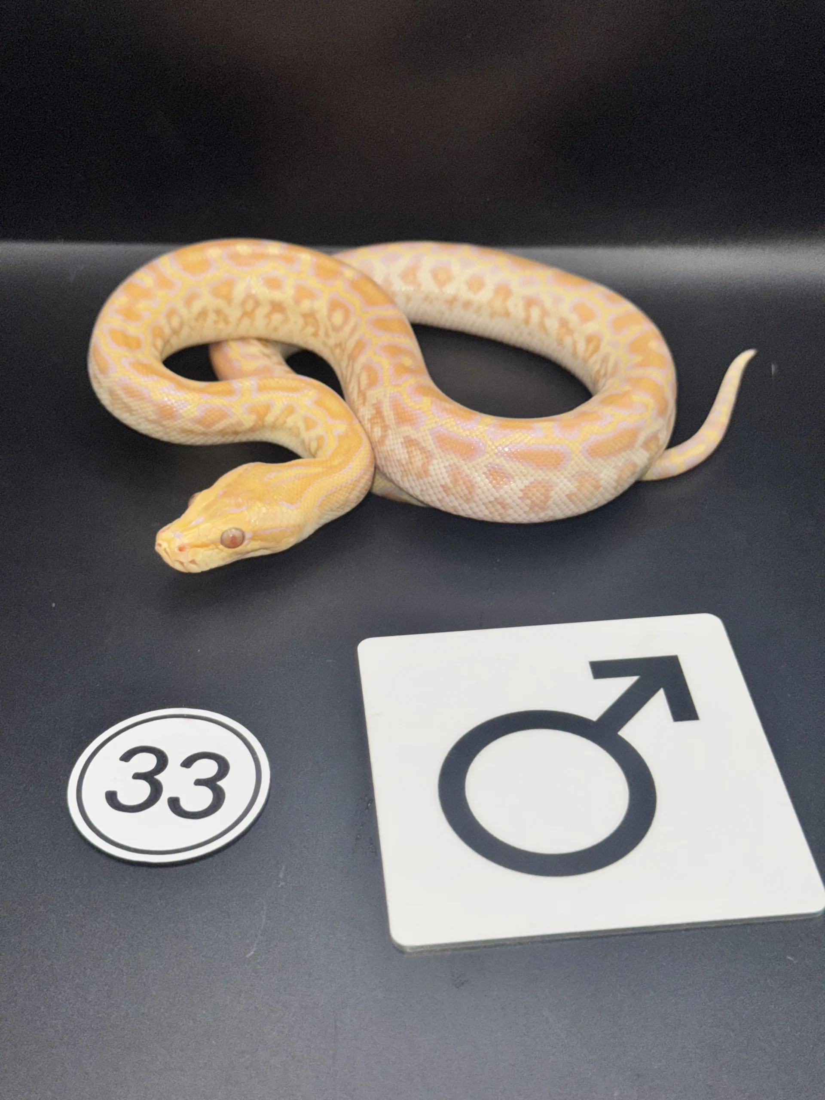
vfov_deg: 39.7
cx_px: 412
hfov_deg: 30.3
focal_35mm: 48
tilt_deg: -41.1
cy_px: 550
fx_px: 1525
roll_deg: -0.9
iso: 50
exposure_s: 1/739
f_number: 1.78
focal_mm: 6.76
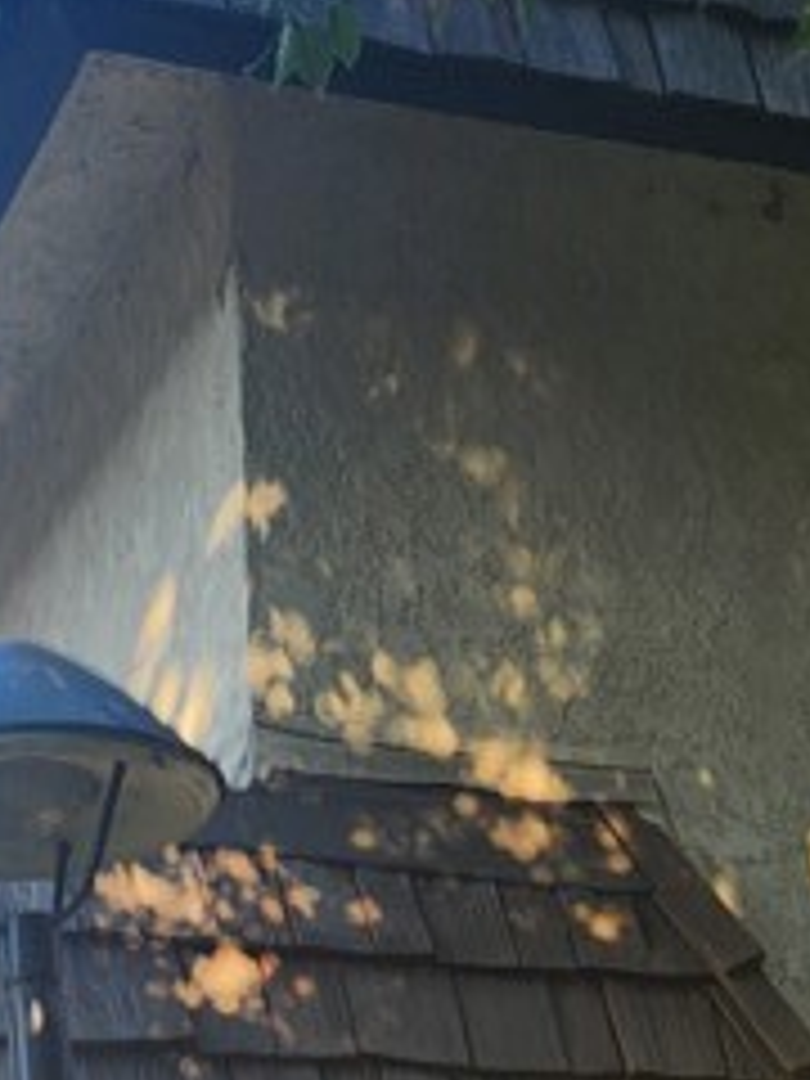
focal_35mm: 98
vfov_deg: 16.8
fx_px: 3058
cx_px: 104
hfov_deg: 14.9
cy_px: 1922
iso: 20
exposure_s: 1/216
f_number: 1.8
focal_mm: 5.4
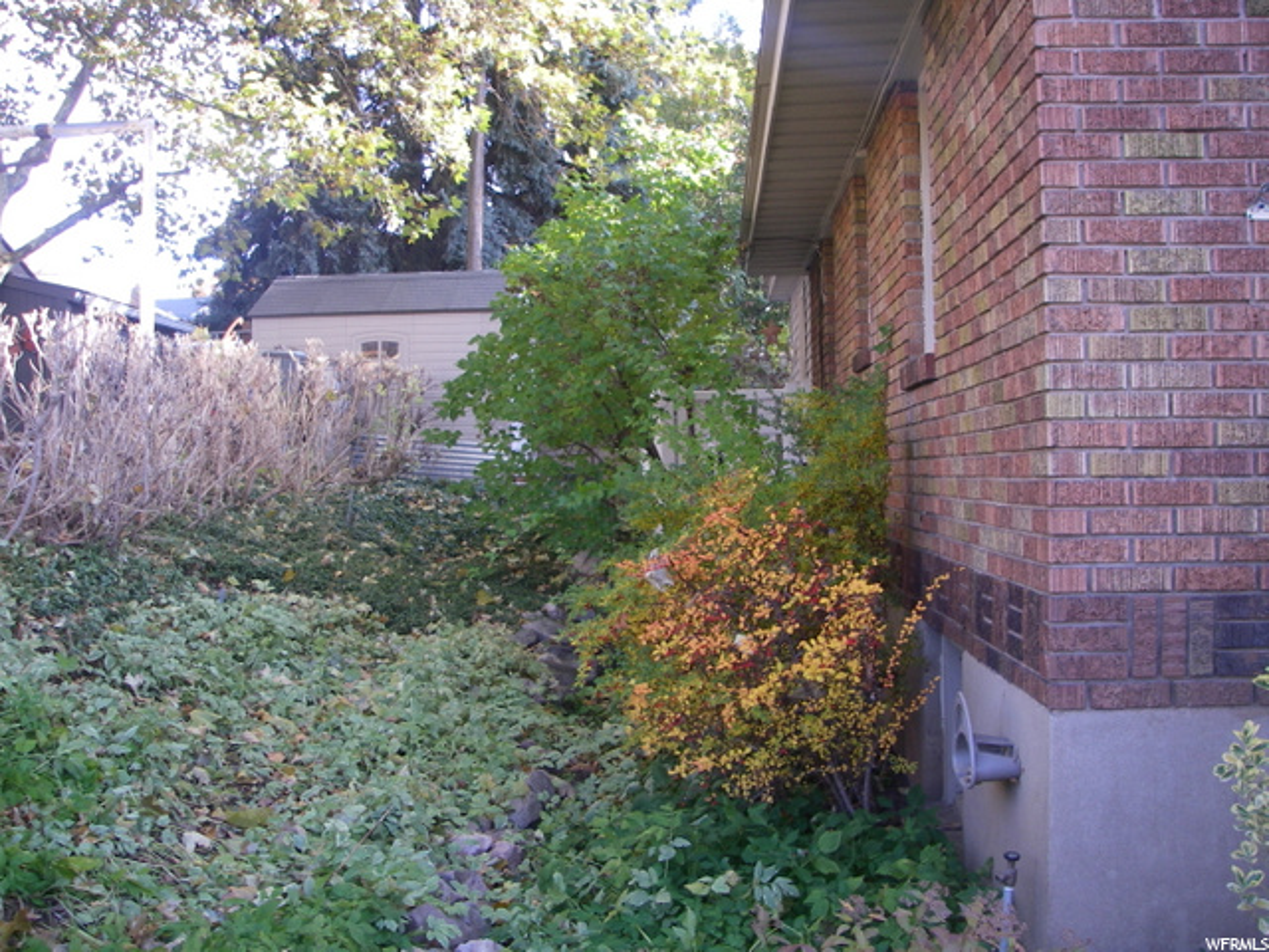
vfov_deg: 37.7
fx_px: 1393
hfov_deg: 49.0
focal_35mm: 38
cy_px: 476
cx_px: 634
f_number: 3.3
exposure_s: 1/50
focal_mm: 6.3
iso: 80
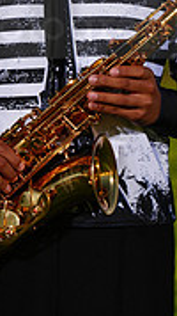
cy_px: 16
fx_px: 4418
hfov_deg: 2.3
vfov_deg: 4.1
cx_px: 46
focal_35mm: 529
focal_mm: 200
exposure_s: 1/250
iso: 125
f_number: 11
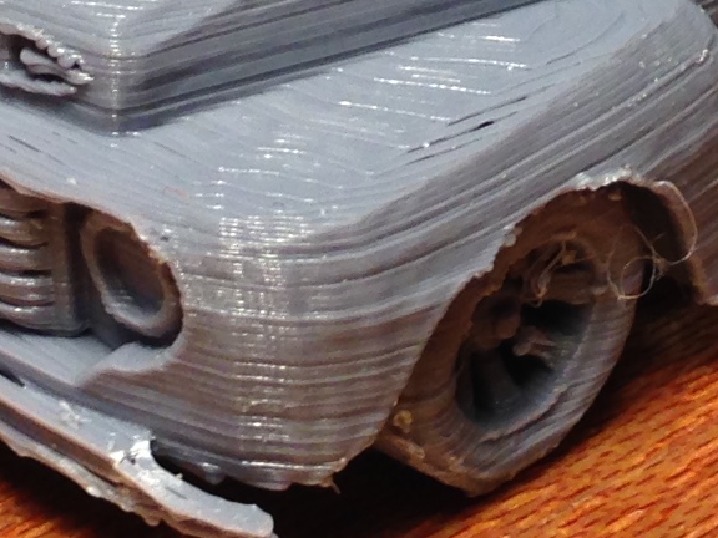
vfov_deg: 7.9
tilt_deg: -29.7
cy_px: -37
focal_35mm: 187
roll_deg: -1.8
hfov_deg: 10.6
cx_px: 526
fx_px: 3879
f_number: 2.4
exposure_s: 1/30
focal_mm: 4.12
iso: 50
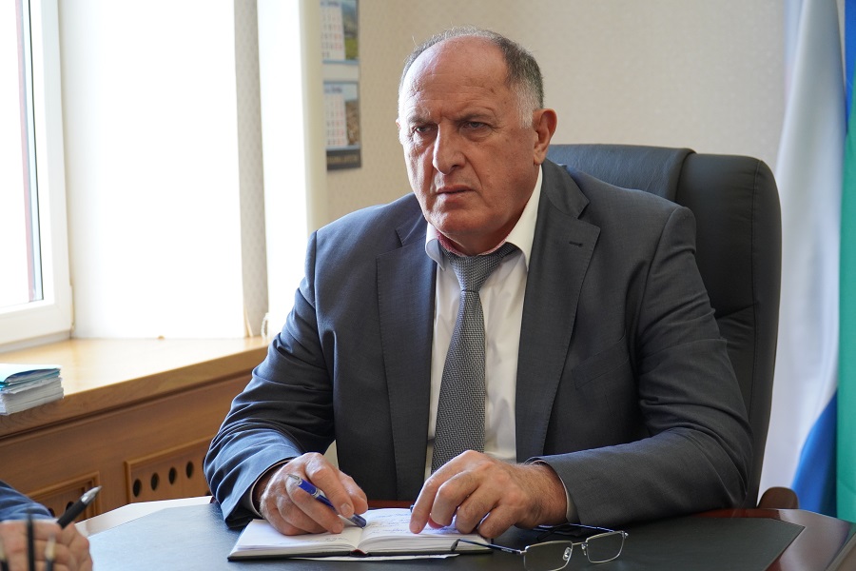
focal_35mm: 76
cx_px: 428
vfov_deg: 17.8
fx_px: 1819
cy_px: 286
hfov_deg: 26.5
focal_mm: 51
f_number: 4
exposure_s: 1/160
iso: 1000
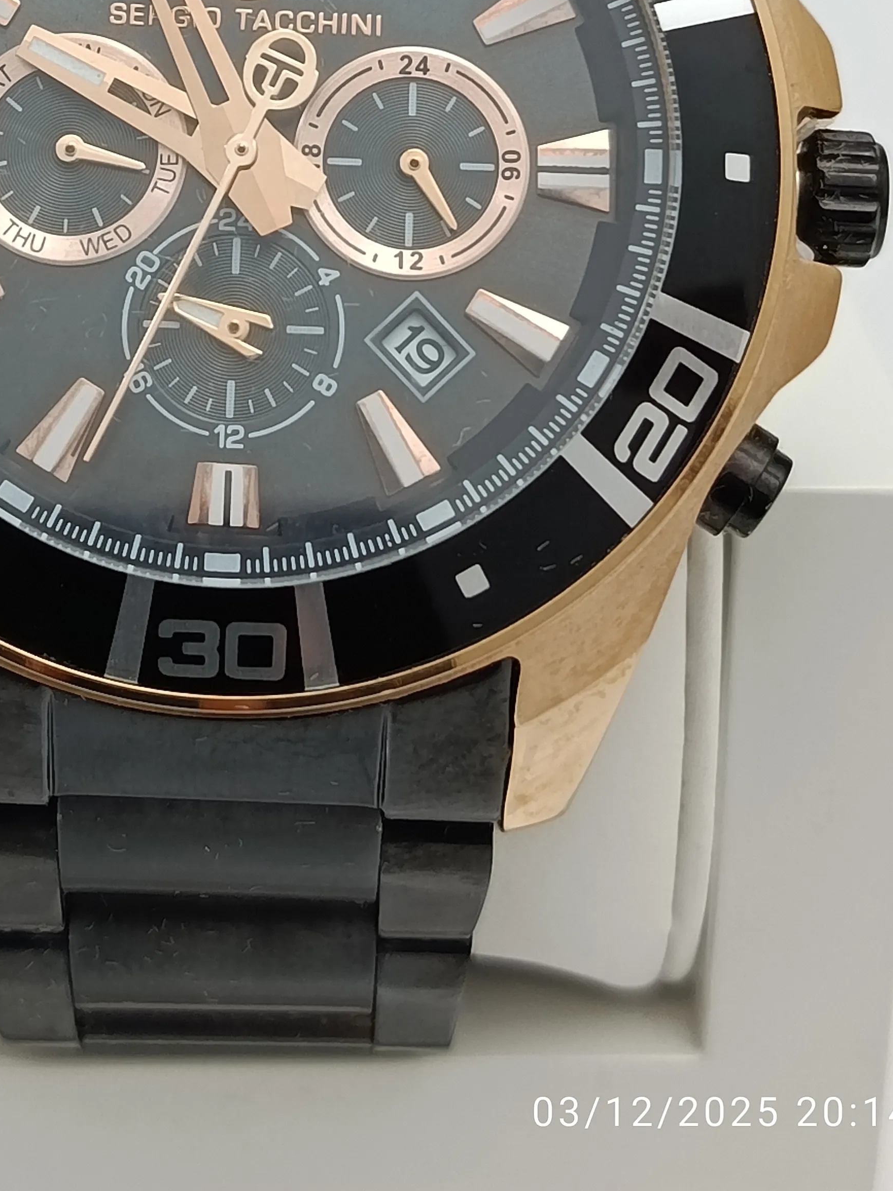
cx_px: 207
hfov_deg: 17.7
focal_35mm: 83
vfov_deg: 23.1
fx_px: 2855
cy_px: 162
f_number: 1.7
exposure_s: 1/100
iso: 389
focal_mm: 5.24
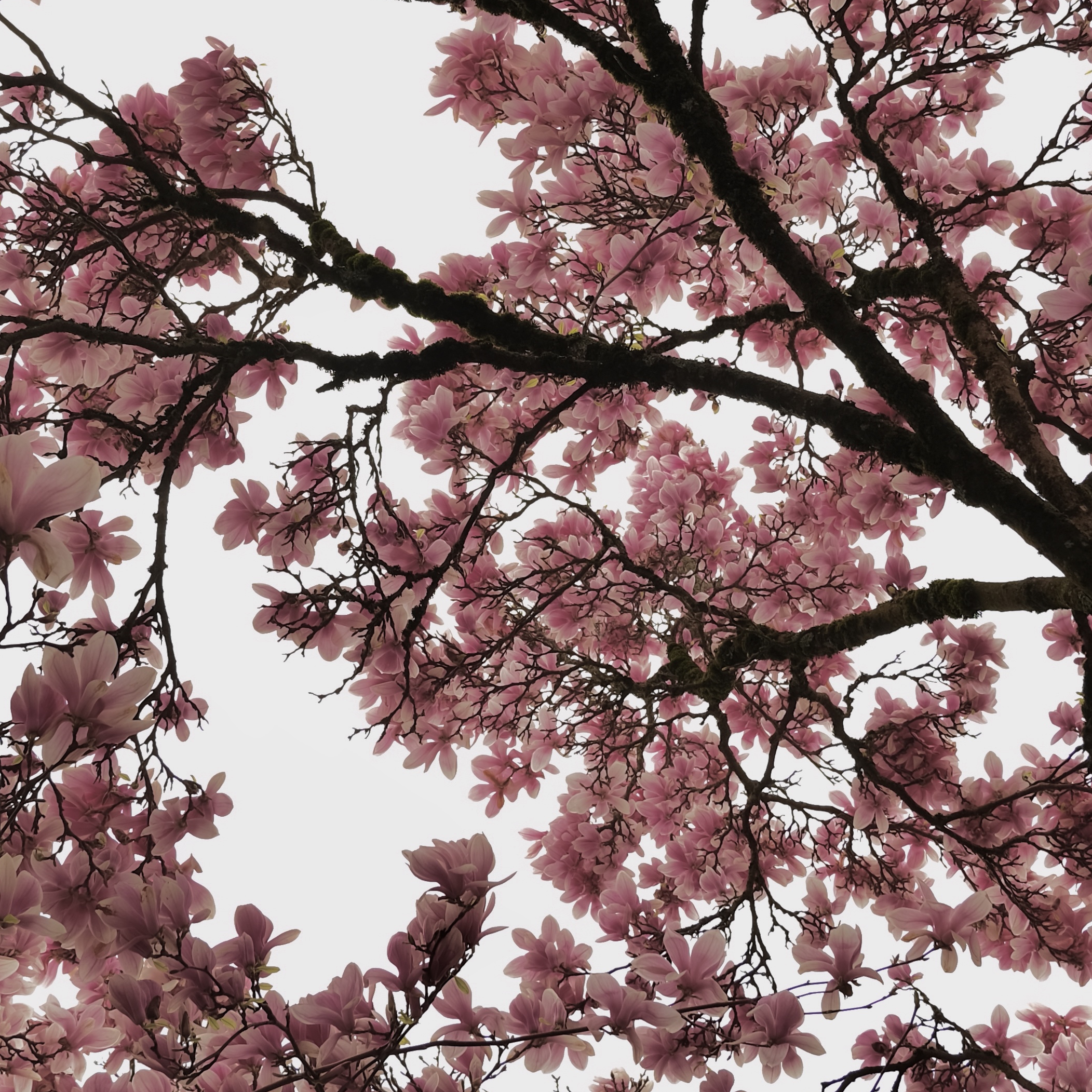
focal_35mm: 58
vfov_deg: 29.4
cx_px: 519
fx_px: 2070
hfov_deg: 29.5
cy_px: 410
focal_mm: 15
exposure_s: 1/180
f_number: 4
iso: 80
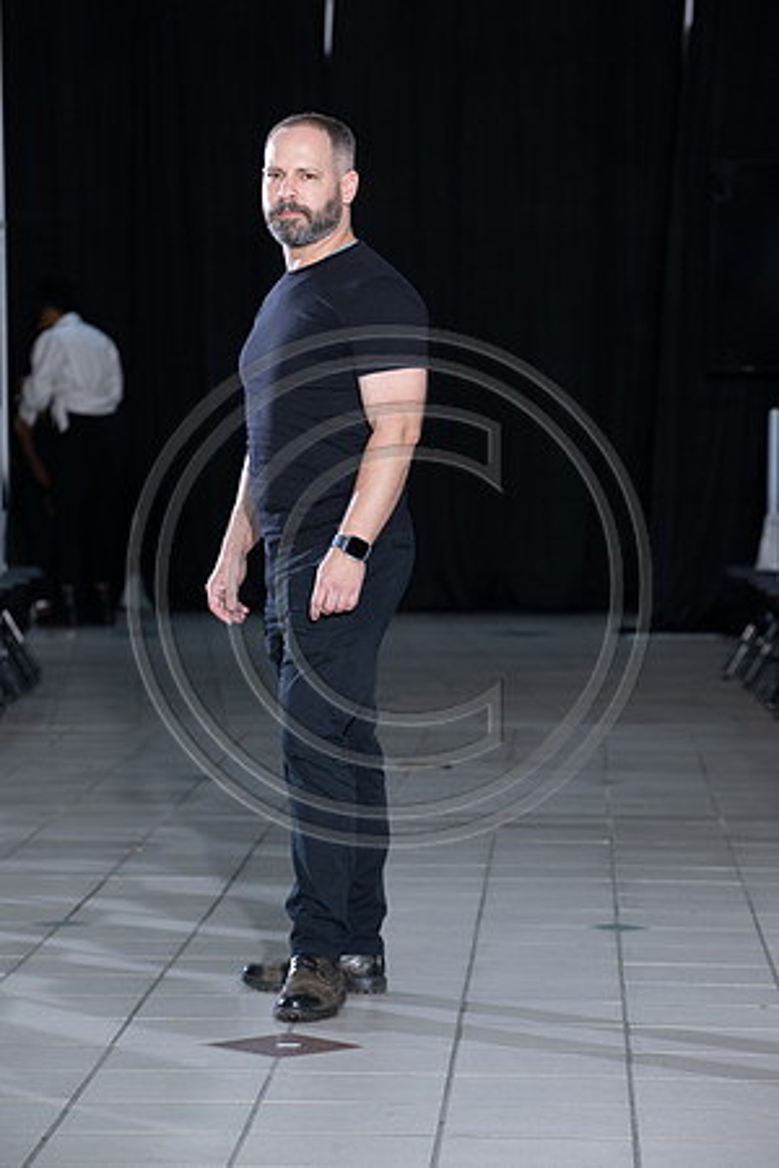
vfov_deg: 15.2
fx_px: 4382
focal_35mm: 135
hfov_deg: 10.2
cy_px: 584
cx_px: 390
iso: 1000
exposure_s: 1/160
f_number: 6.3
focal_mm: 135
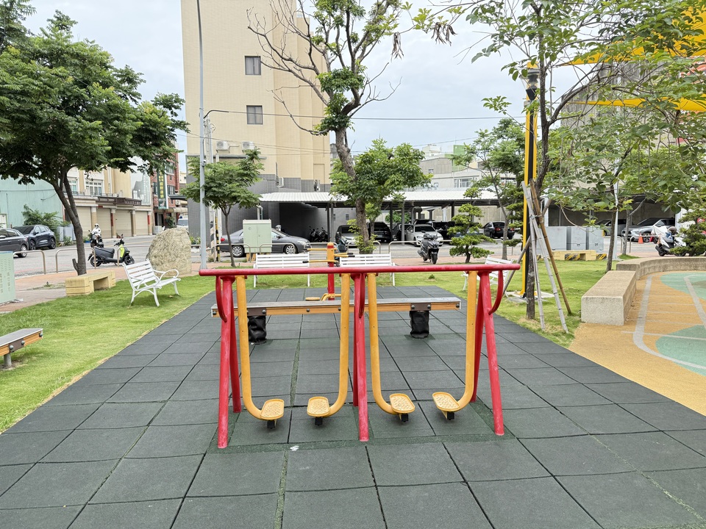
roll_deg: -0.8
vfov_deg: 56.8
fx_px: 489
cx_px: 353
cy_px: 264
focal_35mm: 24
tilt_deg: -4.2
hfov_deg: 71.6
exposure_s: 1/1689
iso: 100
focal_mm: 6.76
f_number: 1.78
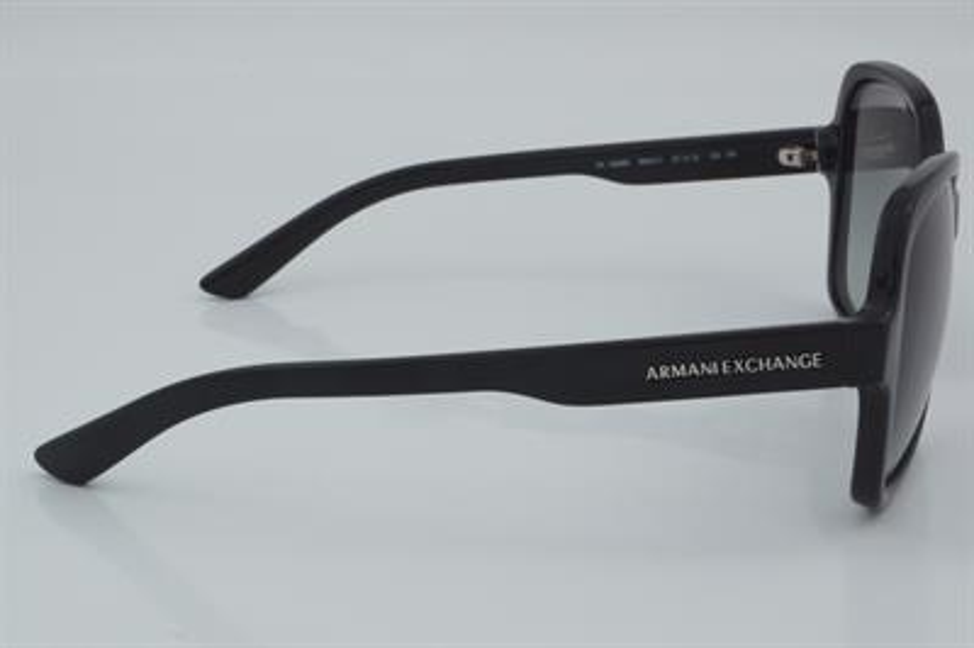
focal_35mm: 75
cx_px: 487
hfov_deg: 27.0
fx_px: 2027
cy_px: 324
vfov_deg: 18.2
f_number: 32
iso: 100
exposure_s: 1/4
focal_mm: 50
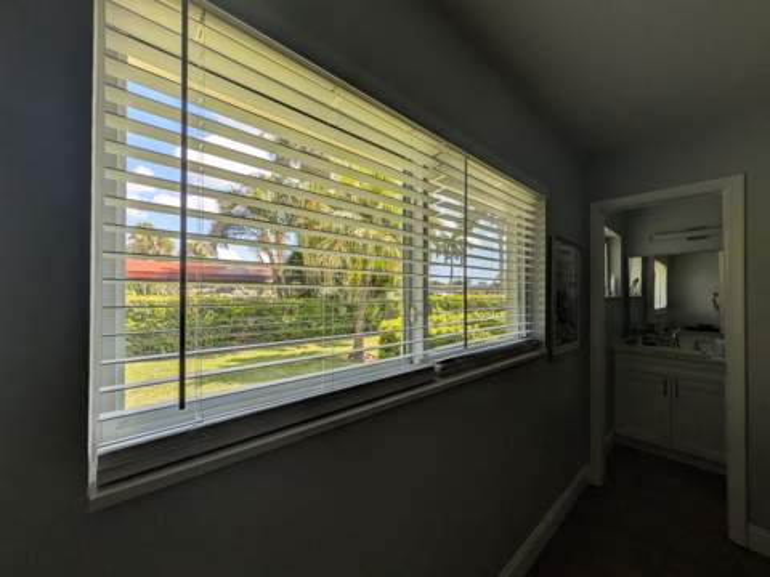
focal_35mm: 12
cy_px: 288
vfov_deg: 94.5
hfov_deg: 110.5
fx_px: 267
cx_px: 385
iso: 46
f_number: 1.7
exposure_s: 1/705
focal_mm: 2.02
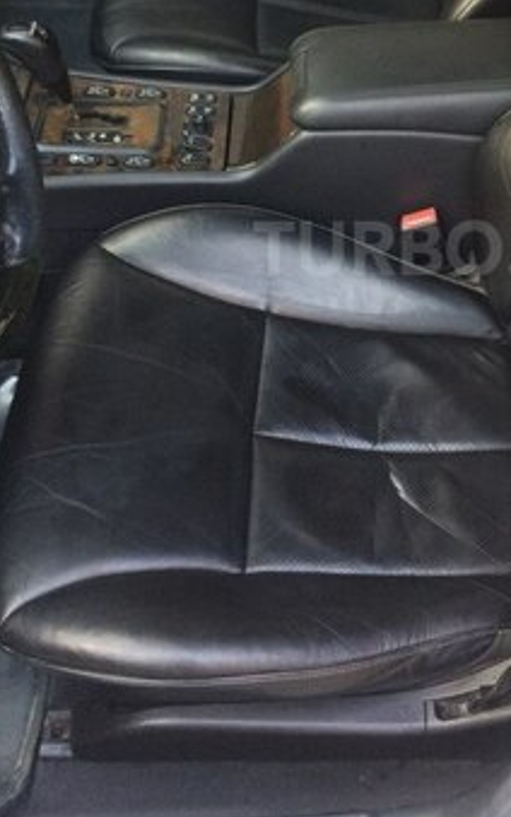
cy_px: 248
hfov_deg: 27.8
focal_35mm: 45
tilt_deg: -44.8
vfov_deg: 43.5
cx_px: 439
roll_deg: -8.3
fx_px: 1002
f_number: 2.2
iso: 200
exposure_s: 1/33
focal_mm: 4.15
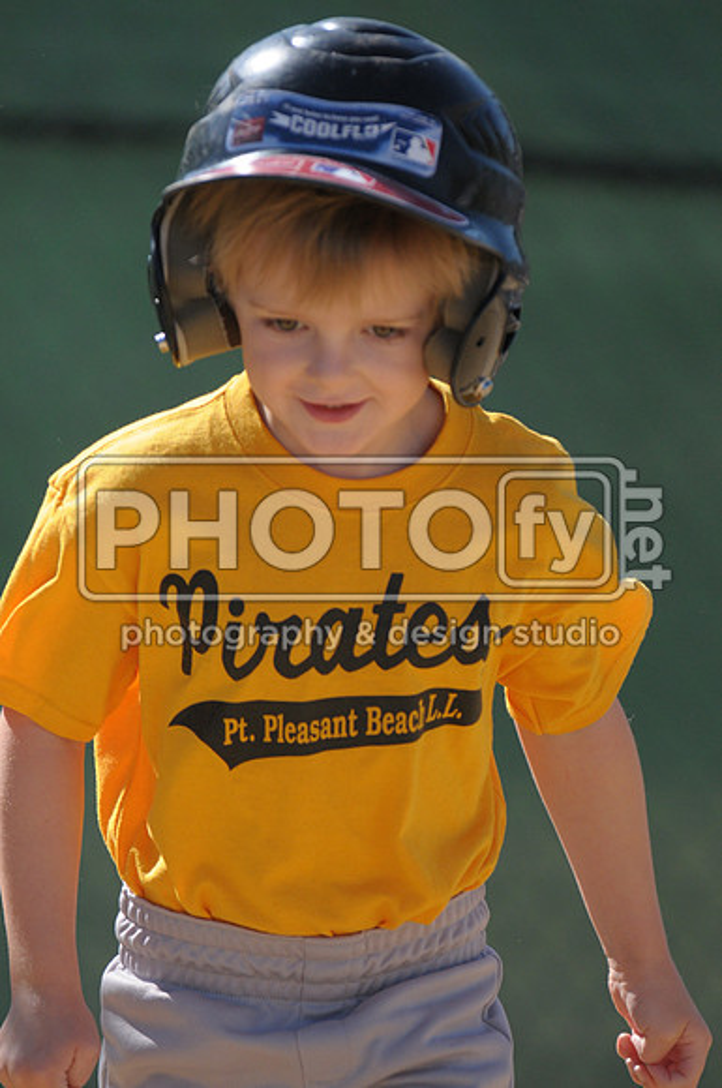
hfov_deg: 3.2
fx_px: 13124
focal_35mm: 435
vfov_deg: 4.7
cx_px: 361
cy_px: 544
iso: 640
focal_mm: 290
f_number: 4
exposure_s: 1/3200
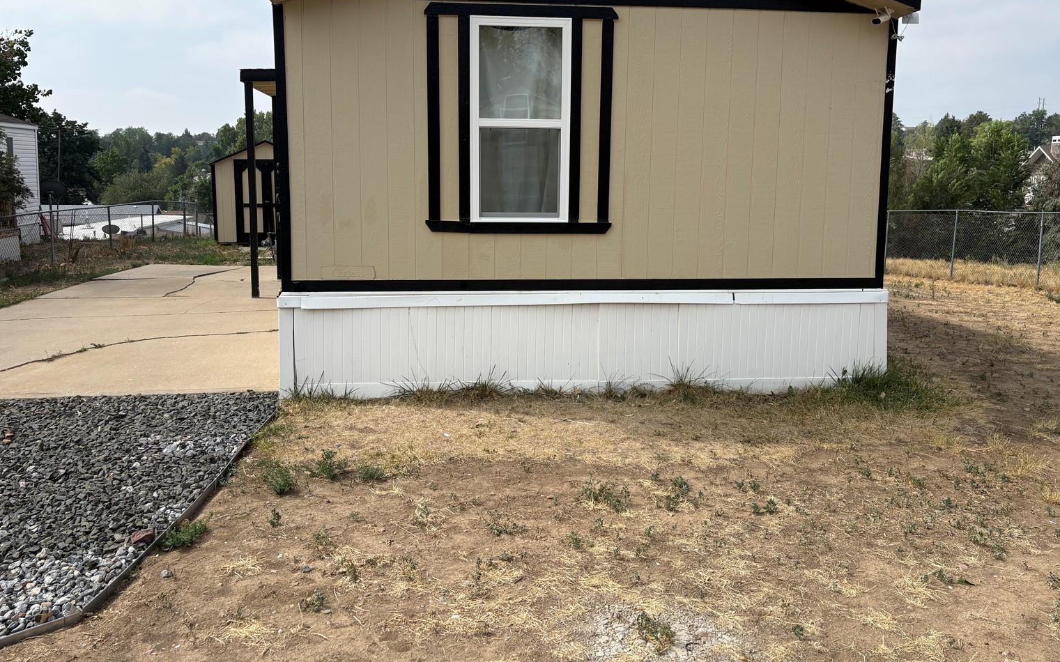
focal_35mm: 29
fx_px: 838
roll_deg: +0.2
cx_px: 544
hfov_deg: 64.6
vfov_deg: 42.9
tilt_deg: -6.4
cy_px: 268
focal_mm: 5.96
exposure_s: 1/3831
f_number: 1.6
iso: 50
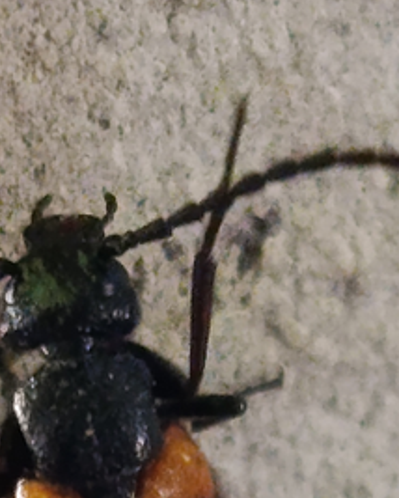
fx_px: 2551
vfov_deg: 11.0
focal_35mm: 173
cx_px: 66
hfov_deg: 8.9
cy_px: 558
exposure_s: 1/100
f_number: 1.7
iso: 1098
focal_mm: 5.24
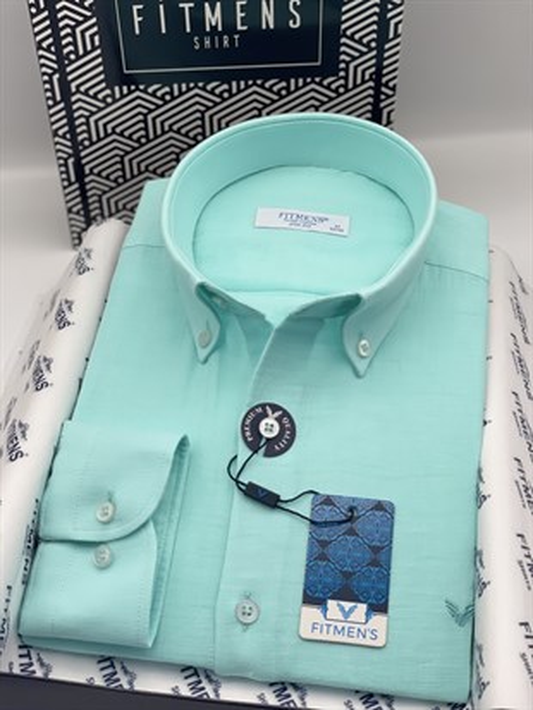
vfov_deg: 36.8
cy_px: 355
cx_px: 266
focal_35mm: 52
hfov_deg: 28.0
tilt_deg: -42.3
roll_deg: +1.4
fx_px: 1067
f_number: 2
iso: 32
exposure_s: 1/251
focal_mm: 6
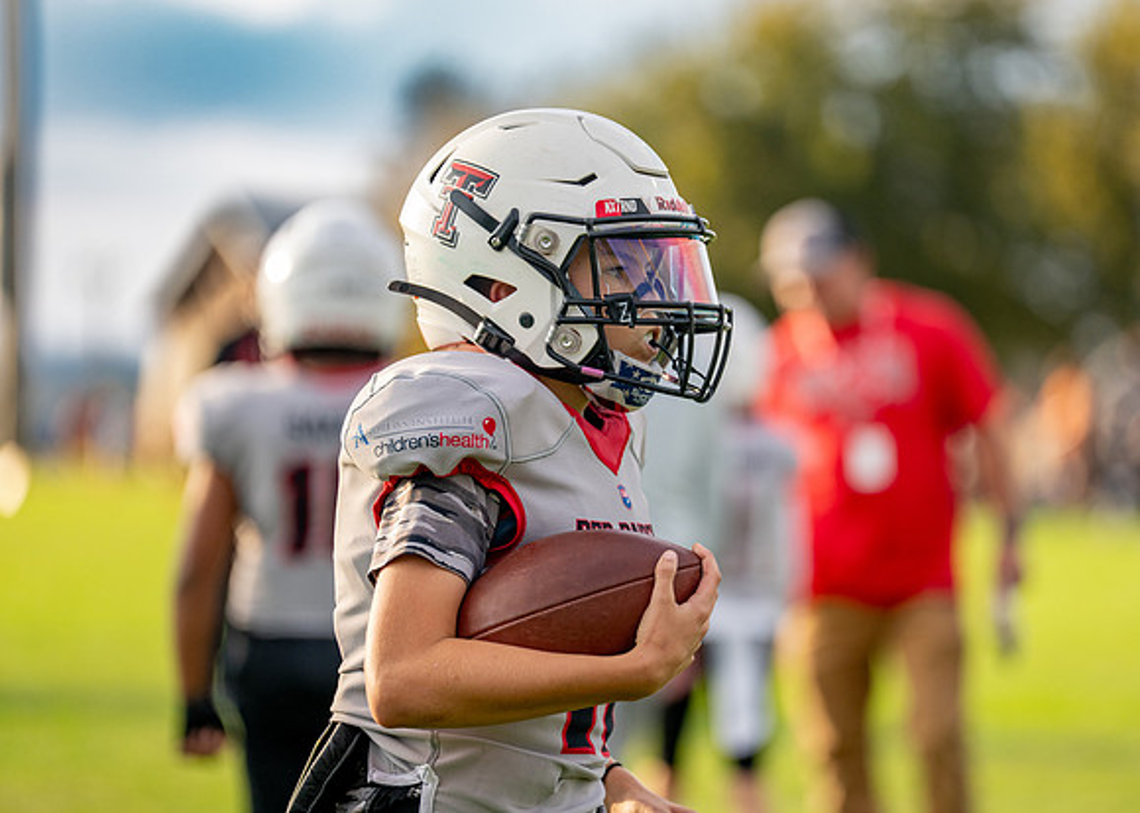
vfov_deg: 6.5
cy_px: 388
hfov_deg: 9.1
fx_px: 7154
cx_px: 641
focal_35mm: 221
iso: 500
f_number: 2.8
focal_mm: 200
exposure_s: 1/1250
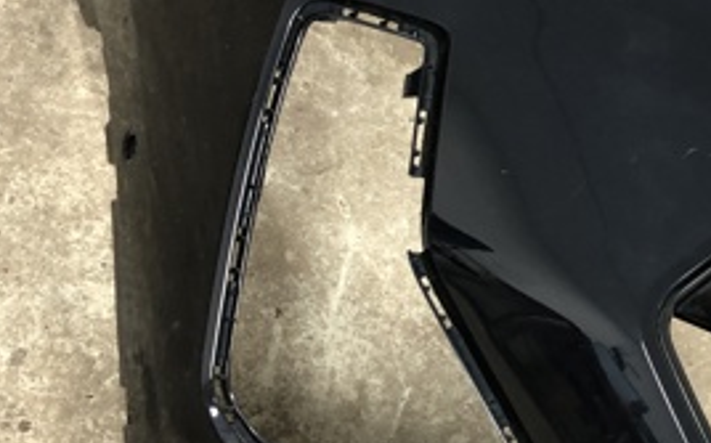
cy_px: 244
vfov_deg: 18.3
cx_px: 565
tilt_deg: -54.7
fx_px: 1375
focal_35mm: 71
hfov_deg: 28.4
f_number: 1.8
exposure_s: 1/17
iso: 64
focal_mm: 4
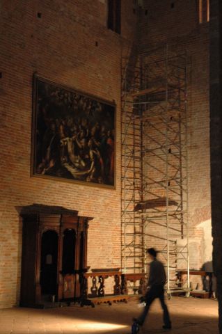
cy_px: 167
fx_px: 612
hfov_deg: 20.6
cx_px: 111
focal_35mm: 66
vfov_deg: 30.5
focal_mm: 44
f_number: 4.5
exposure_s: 1/13
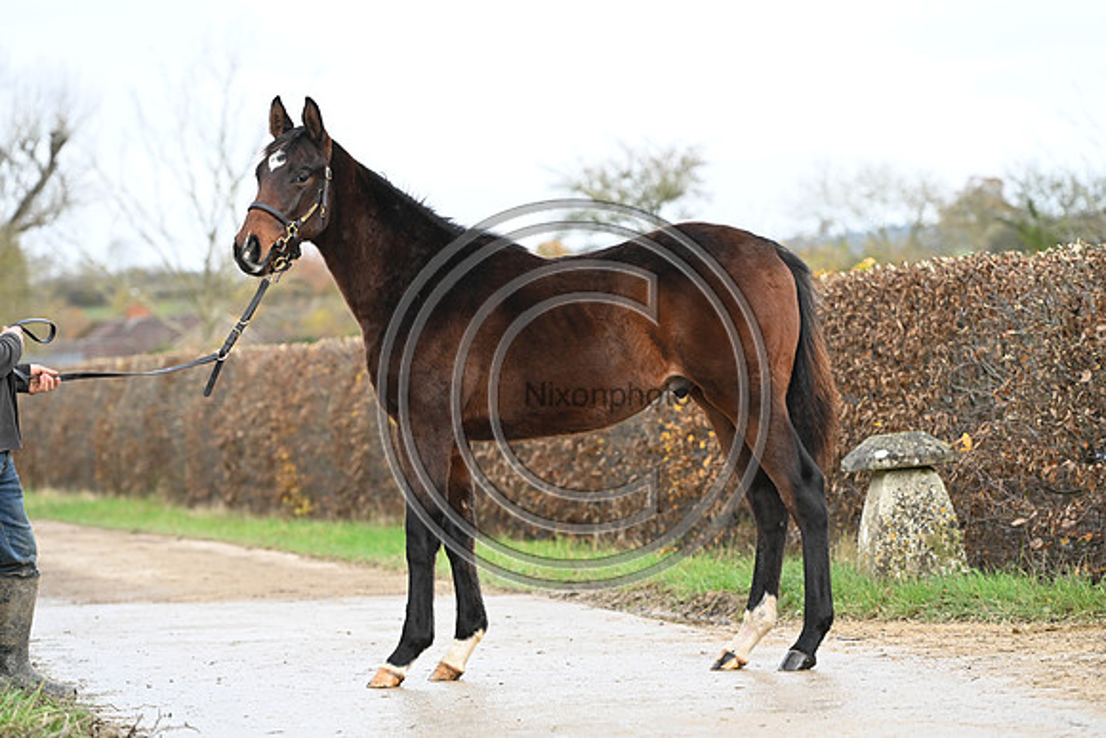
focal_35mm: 135
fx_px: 4148
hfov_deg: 15.2
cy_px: 369
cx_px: 553
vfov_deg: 10.2
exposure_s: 1/1000
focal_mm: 135
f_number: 4
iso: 2000
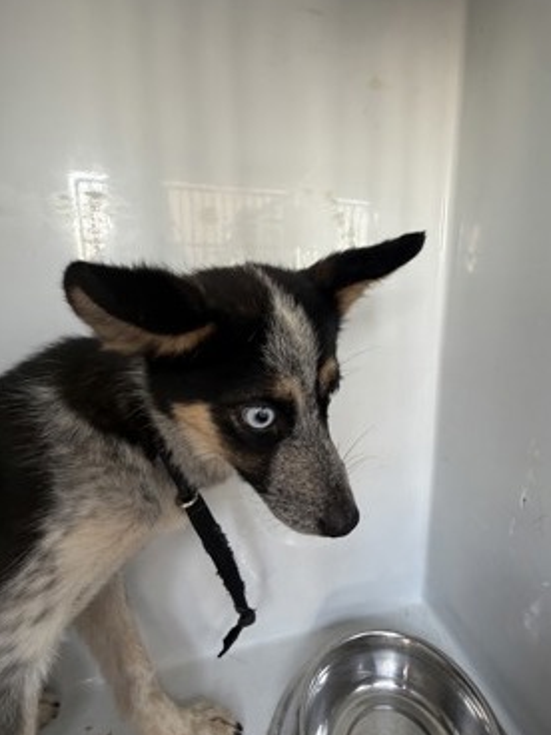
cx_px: 312
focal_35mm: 16
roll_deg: +1.7
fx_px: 340
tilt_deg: -9.8
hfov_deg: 77.7
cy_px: 362
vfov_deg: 94.5
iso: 200
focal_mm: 2.22
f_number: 2.2
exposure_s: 1/121
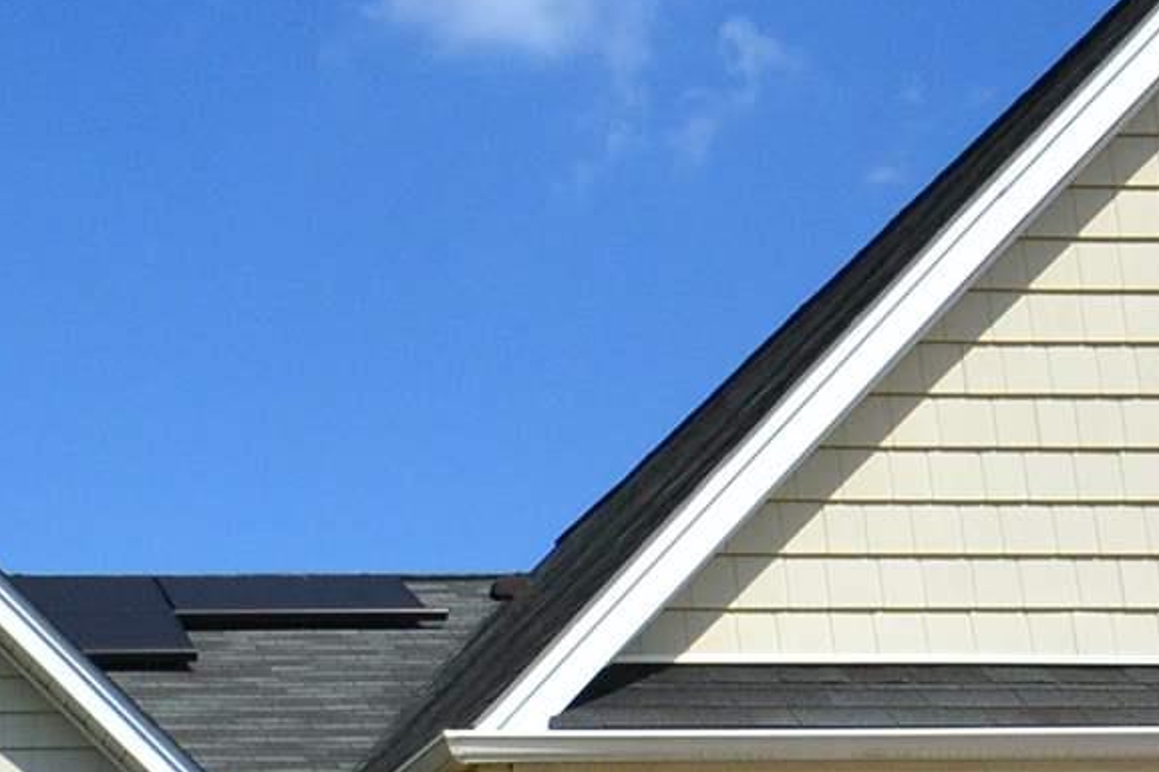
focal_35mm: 80
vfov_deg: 16.8
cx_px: -50
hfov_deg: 24.0
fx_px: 2575
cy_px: 730
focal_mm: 10
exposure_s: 1/500
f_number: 11
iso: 320
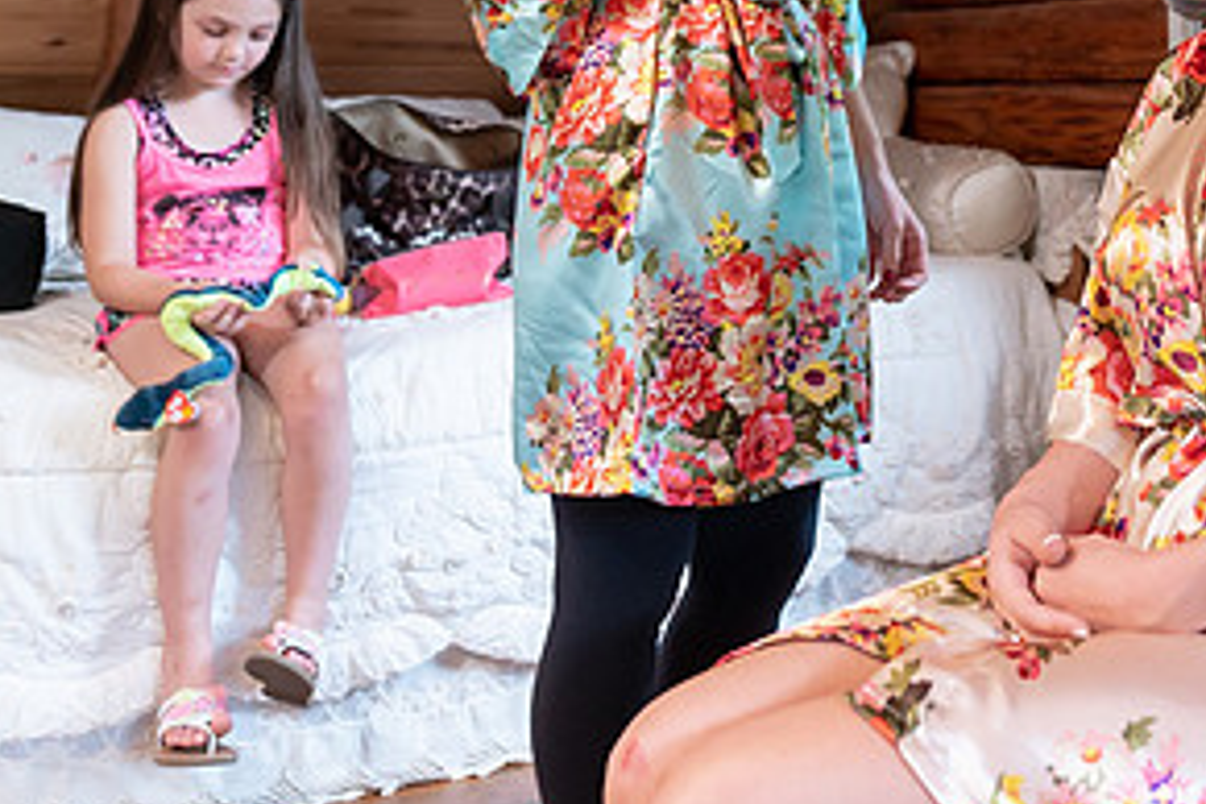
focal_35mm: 53
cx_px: 1058
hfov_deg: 35.6
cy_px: 6
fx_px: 1775
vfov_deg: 24.4
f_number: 2.8
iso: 2000
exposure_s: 1/200
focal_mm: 25
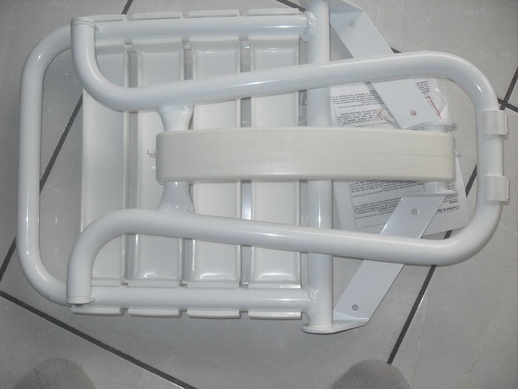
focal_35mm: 37
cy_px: 194
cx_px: 259
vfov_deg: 38.7
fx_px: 554
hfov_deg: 50.1
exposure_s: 1/45
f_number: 2.8
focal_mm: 6.3
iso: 100
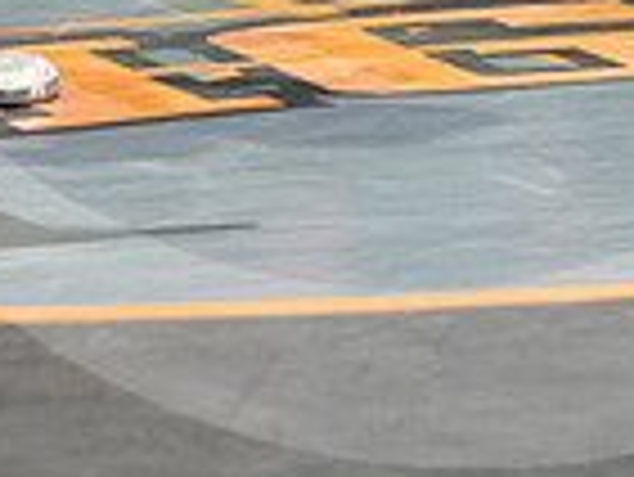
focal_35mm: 711
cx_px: 842
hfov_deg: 2.8
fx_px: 13033
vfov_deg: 2.1
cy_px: -170
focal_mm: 135
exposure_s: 1/1000
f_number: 2.8
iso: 3200
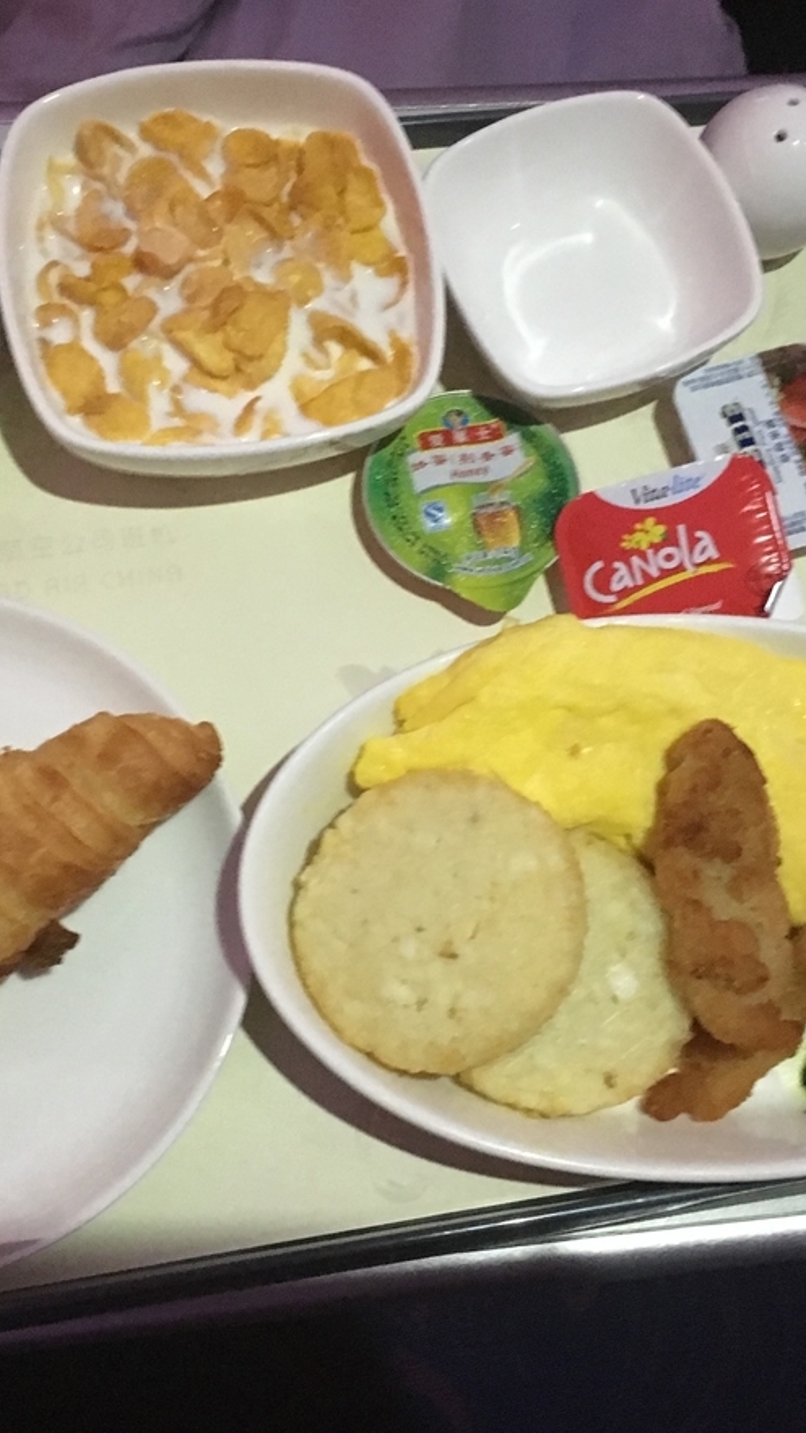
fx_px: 1634
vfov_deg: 47.4
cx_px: 385
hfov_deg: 27.7
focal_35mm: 43
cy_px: 705
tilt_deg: -68.8
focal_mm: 4.15
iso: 320
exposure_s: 1/17
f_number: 2.2
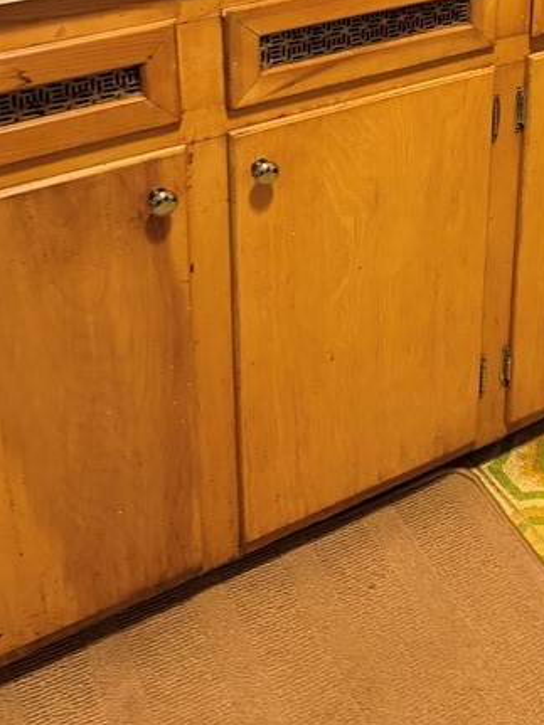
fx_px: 1195
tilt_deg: -20.9
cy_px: -12
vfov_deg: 31.1
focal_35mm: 57
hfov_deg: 24.7
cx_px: 510
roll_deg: -3.2
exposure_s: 1/60
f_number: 1.78
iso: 500
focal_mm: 6.76
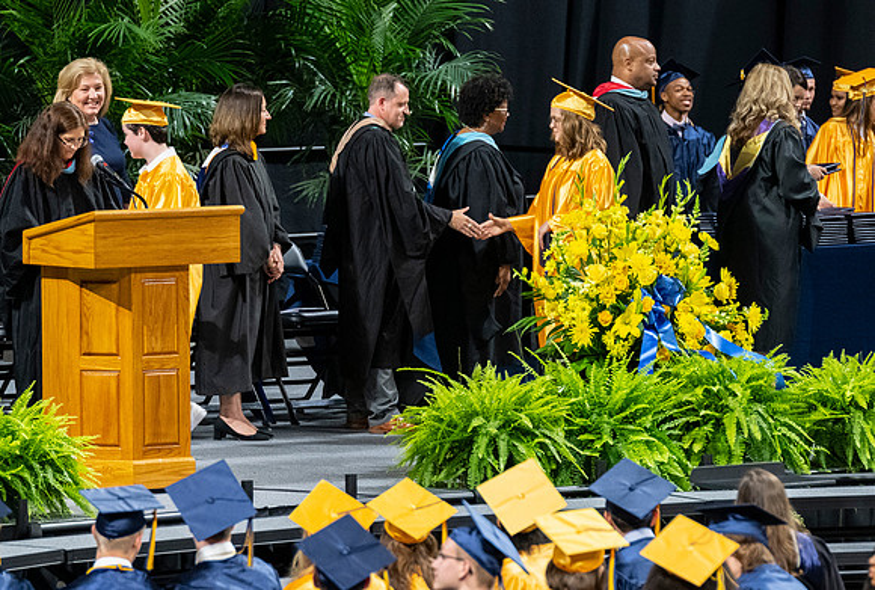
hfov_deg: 6.1
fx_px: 8227
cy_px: 273
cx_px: 553
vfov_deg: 4.1
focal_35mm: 337
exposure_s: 1/200
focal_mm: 190
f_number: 4
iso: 2000
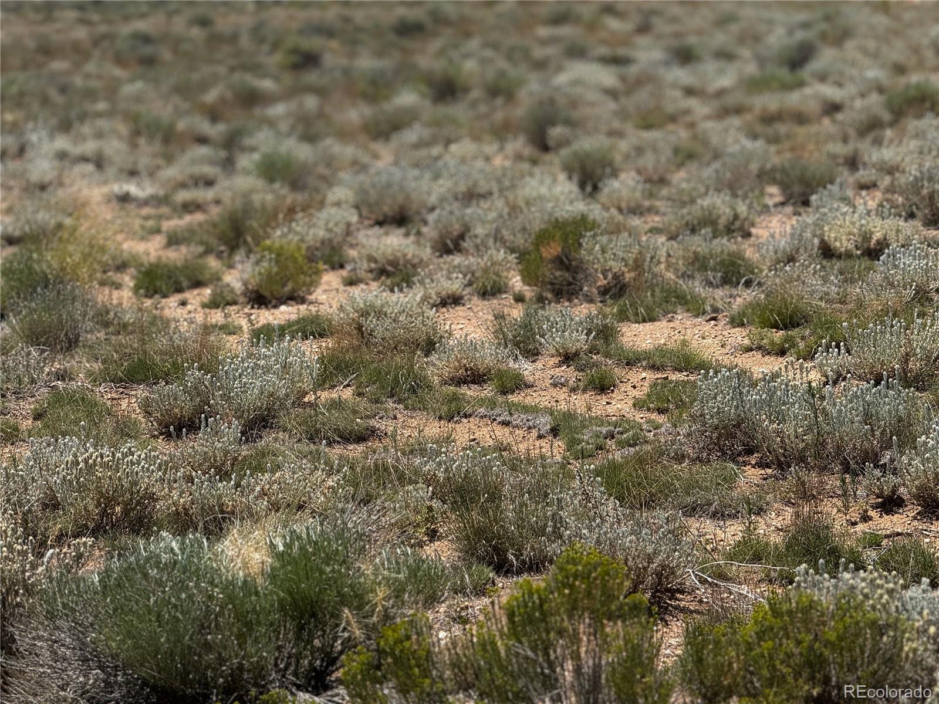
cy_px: 352
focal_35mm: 120
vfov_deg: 12.3
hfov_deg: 16.4
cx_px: 470
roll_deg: +2.1
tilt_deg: -6.5
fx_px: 3255
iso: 50
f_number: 2.8
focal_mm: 15.66
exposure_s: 1/1167
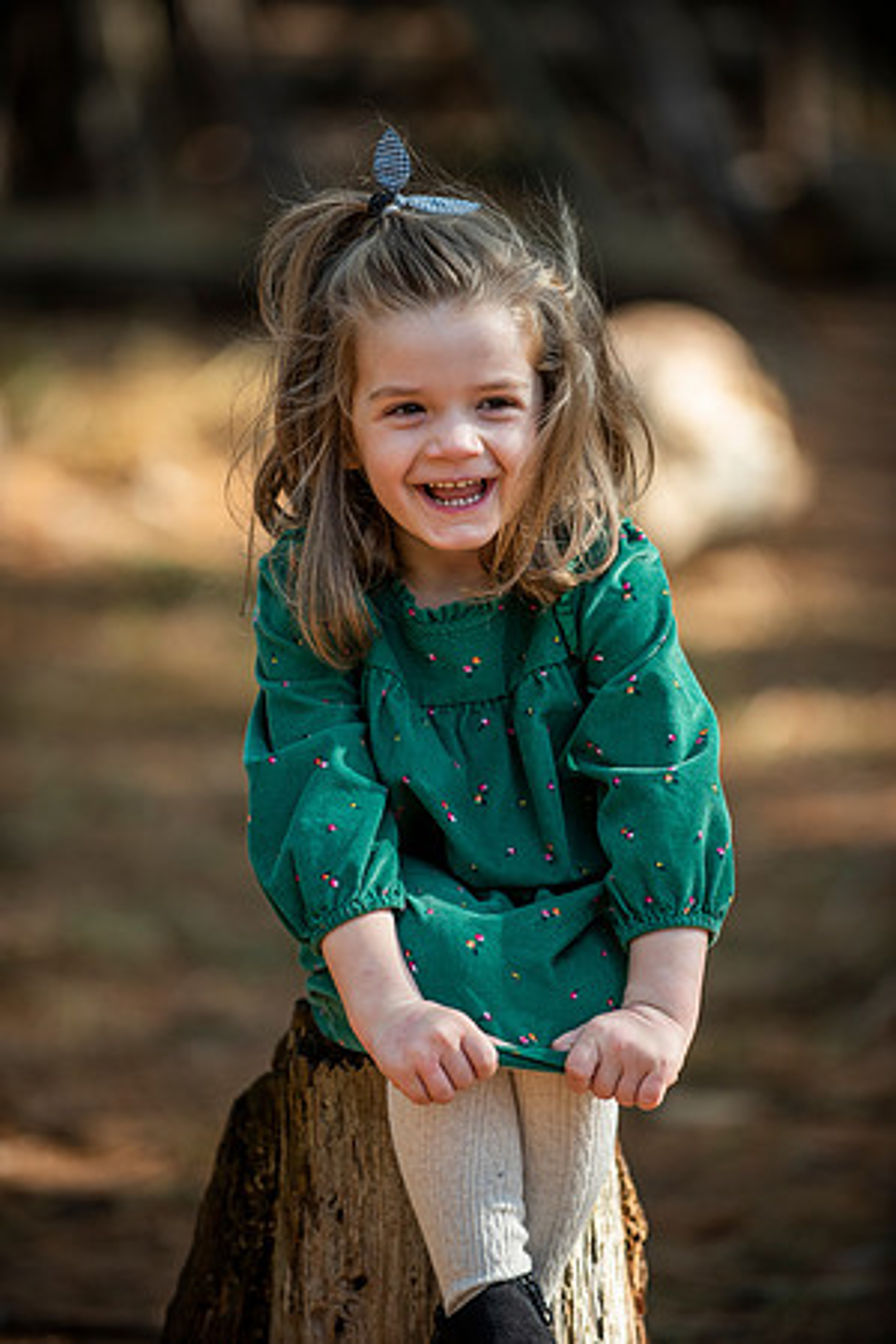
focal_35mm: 180
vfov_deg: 11.4
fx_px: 6719
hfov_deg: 7.6
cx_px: 448
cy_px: 672
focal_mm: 180
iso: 400
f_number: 2.8
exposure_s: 1/800
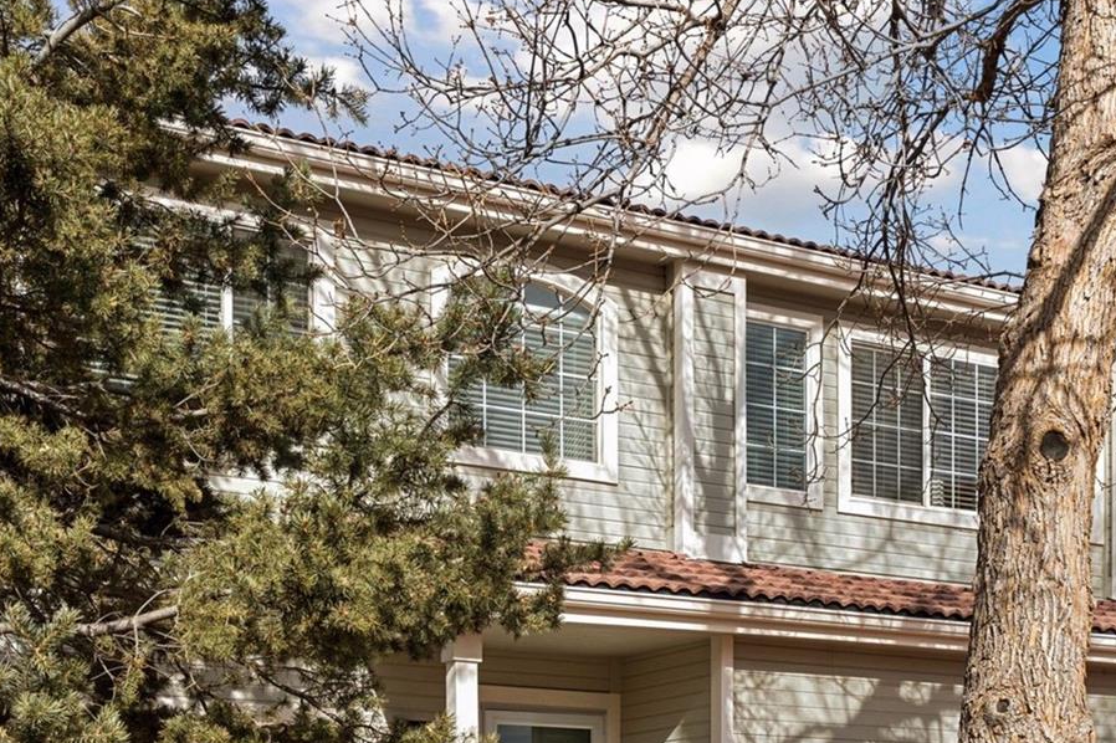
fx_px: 1766
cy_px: 622
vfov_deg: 23.3
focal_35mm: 57
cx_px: 587
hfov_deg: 35.1
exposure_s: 1/1250
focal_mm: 32
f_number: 9
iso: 400
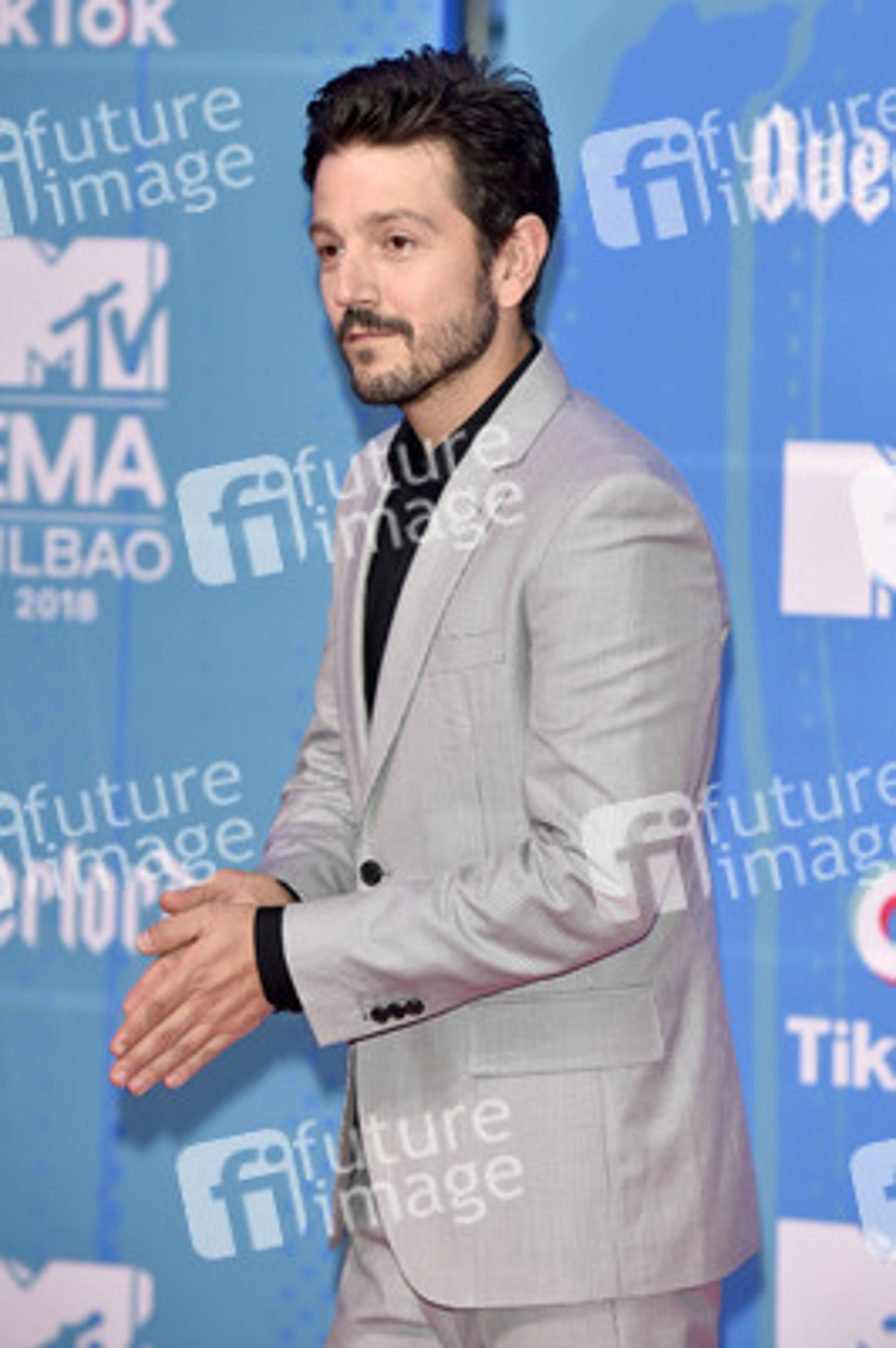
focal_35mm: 165
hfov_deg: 8.3
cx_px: 448
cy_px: 674
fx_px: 6170
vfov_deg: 12.5
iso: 2000
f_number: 4.5
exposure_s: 1/250
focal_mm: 165
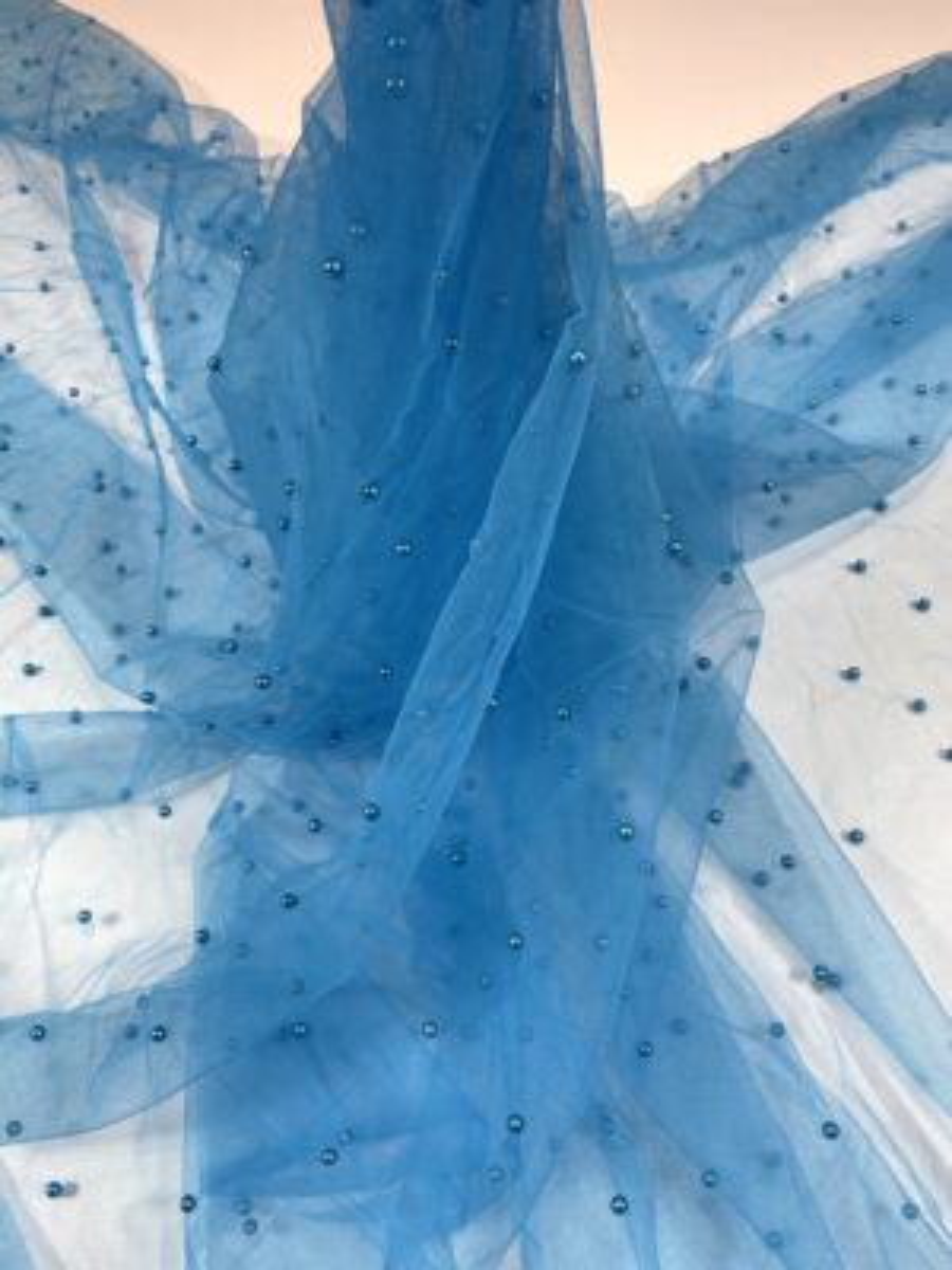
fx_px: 953
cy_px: 635
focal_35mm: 26
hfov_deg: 53.1
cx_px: 476
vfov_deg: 67.3
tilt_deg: -55.9
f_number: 1.6
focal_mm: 4.2
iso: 50
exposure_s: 1/100
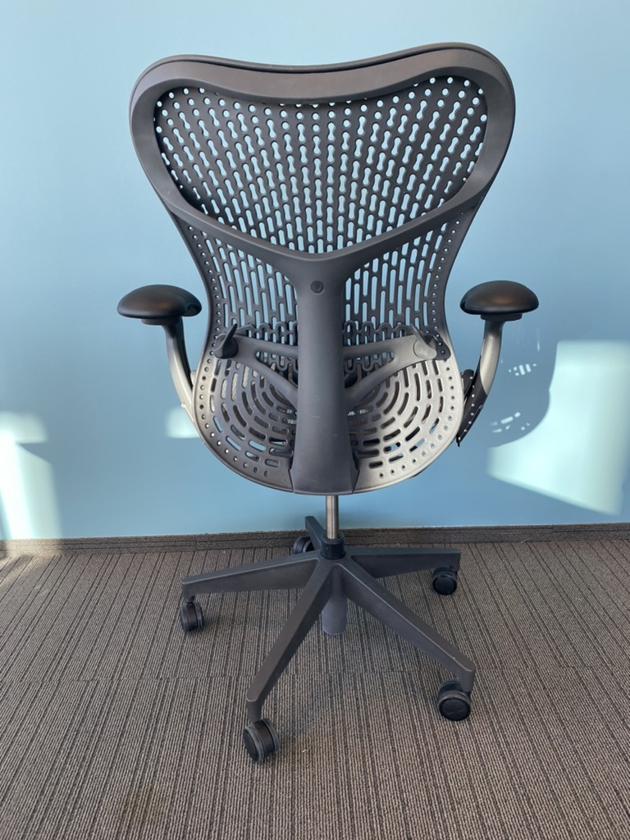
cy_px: 420
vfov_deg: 67.3
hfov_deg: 53.1
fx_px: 631
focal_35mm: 26
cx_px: 315
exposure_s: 1/100
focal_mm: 4.25
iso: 80
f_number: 1.8
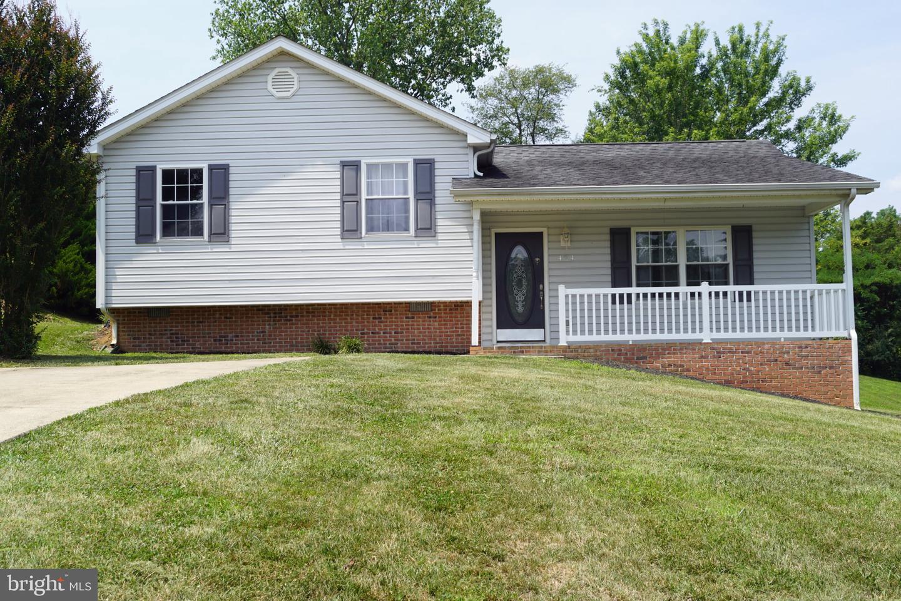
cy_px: 300
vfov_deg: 34.2
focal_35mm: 39
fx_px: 976
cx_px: 450
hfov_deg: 49.6
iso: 100
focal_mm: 26
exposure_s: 1/125
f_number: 9
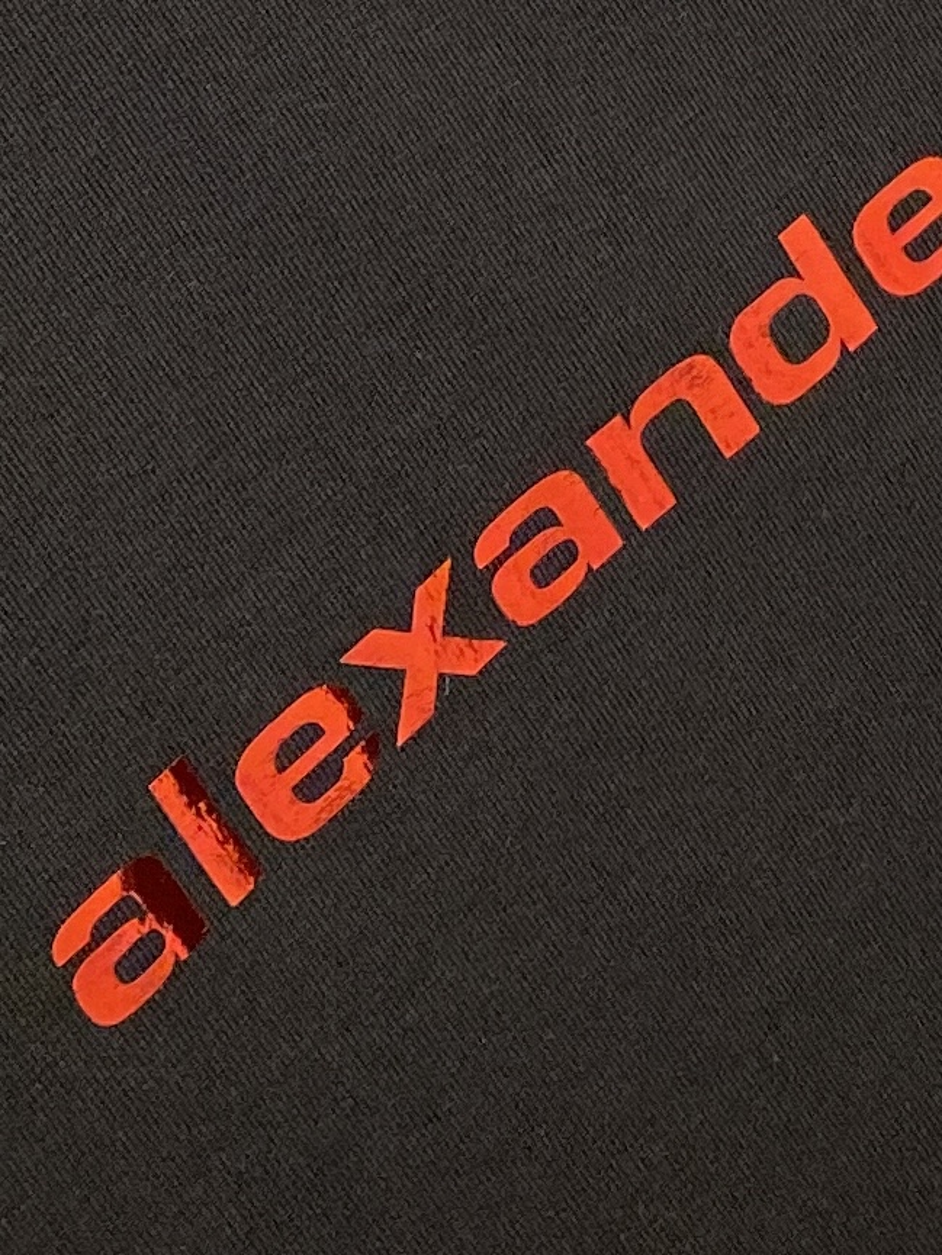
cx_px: 471
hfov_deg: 53.1
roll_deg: +25.8
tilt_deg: -9.3
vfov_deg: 67.3
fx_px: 943
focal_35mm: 26
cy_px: 628
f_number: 1.8
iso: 125
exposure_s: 1/121
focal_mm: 4.25
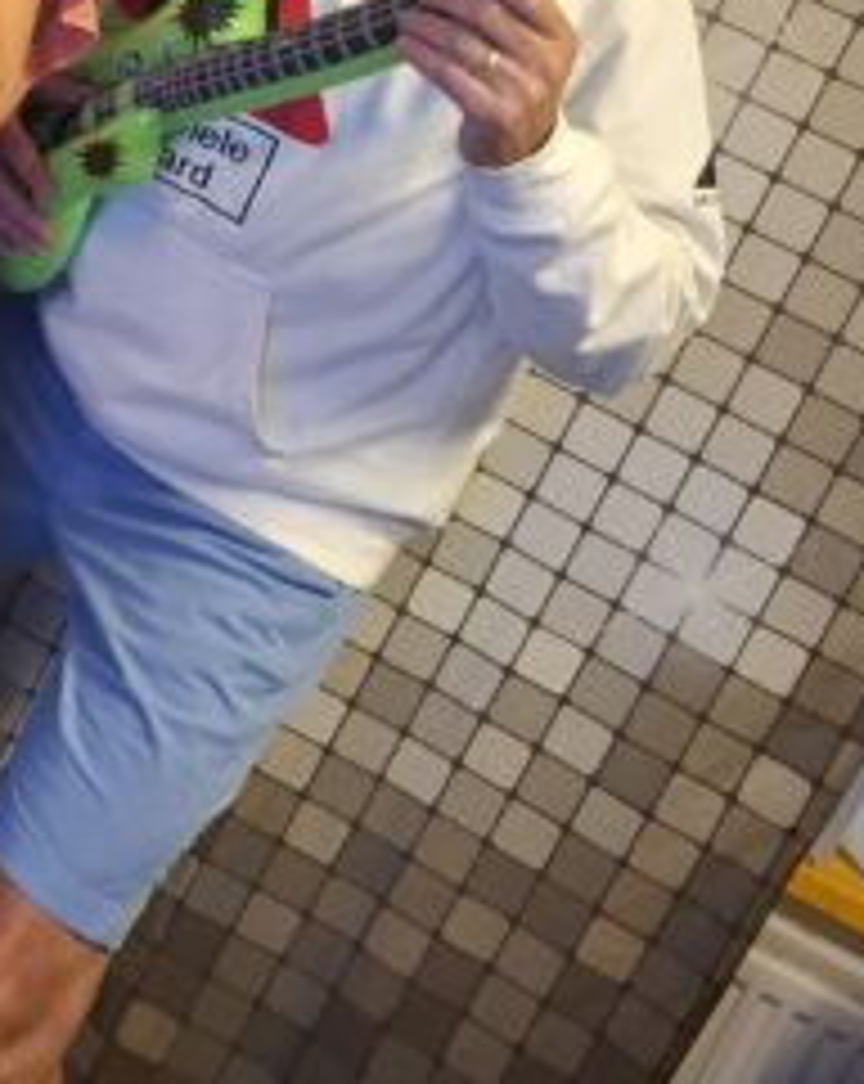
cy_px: -193
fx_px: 1795
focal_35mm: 56
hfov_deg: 25.0
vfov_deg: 29.3
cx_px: -108
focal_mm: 5.54
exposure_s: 1/33
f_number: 1.8
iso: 400
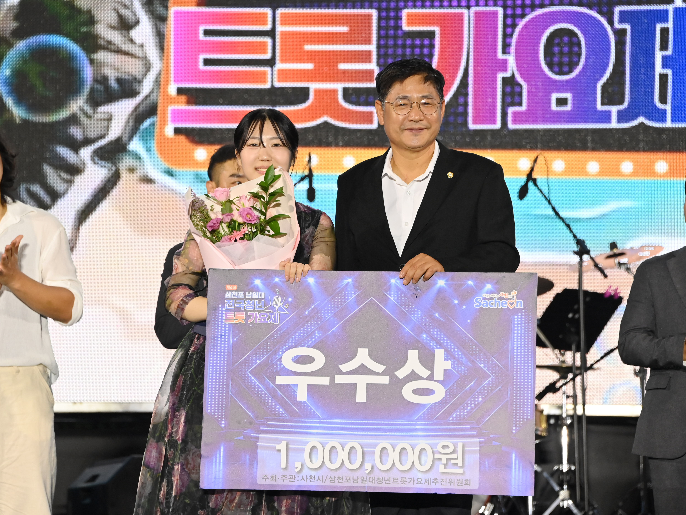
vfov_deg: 7.6
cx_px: 352
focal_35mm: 195
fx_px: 3864
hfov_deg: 10.1
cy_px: 257
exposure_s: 1/250
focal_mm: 180
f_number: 6.3
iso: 3200
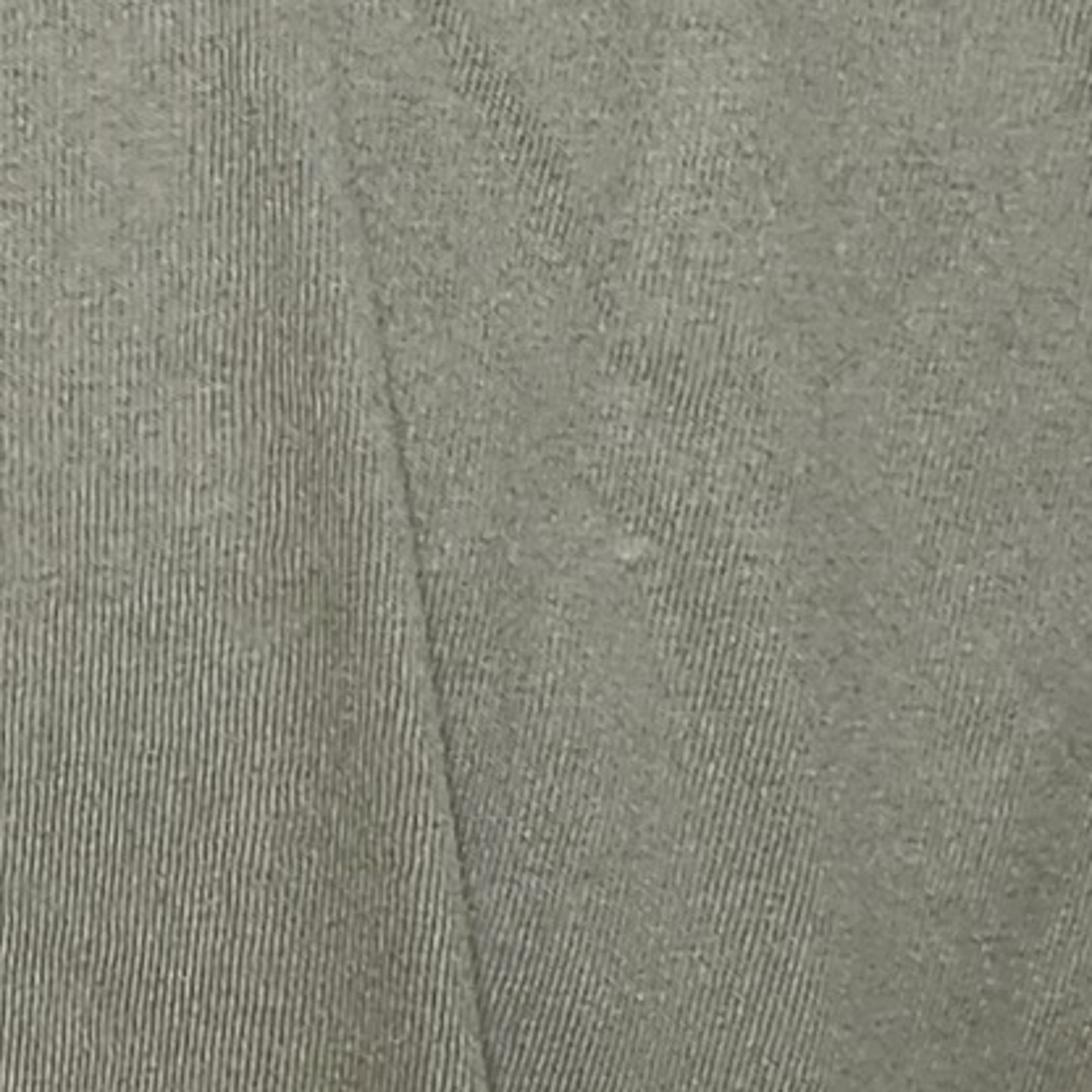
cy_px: 2240
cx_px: -906
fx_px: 5389
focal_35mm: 151
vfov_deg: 10.5
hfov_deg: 10.8
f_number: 1.7
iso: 250
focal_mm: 6.3
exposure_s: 1/101
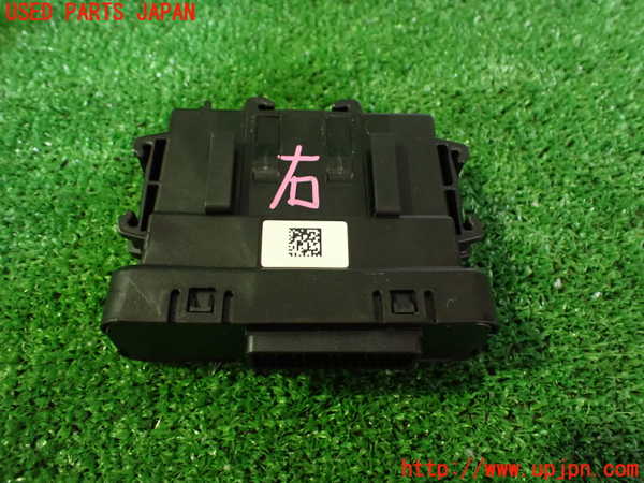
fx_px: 558
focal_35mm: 30
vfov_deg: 46.8
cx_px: 322
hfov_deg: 60.0
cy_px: 242
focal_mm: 5.4
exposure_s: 1/30
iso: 1250
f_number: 2.3
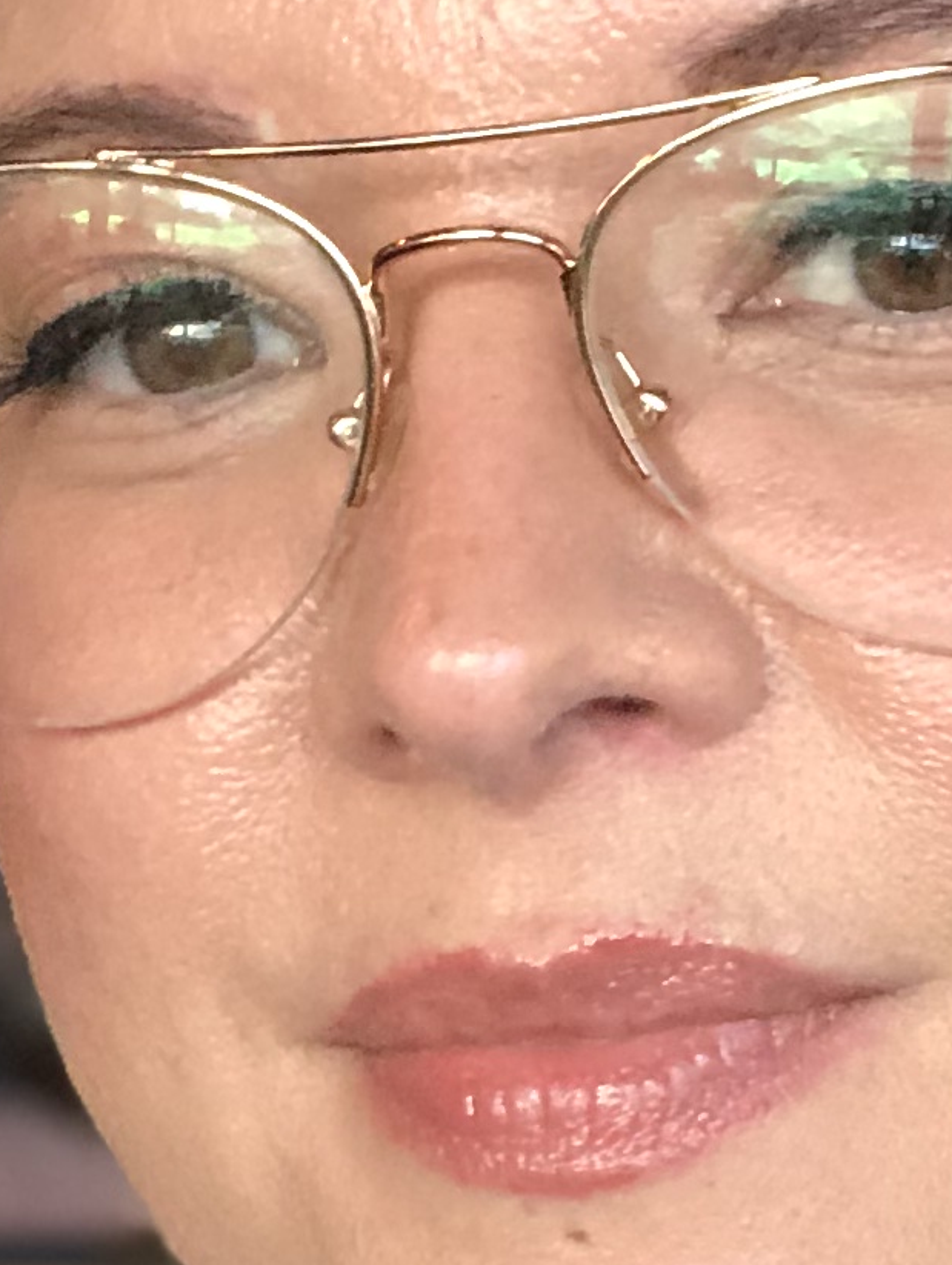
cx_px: 857
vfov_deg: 16.3
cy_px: 1039
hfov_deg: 12.3
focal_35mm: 120
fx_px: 4392
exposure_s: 1/30
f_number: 2.2
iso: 125
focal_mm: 2.87
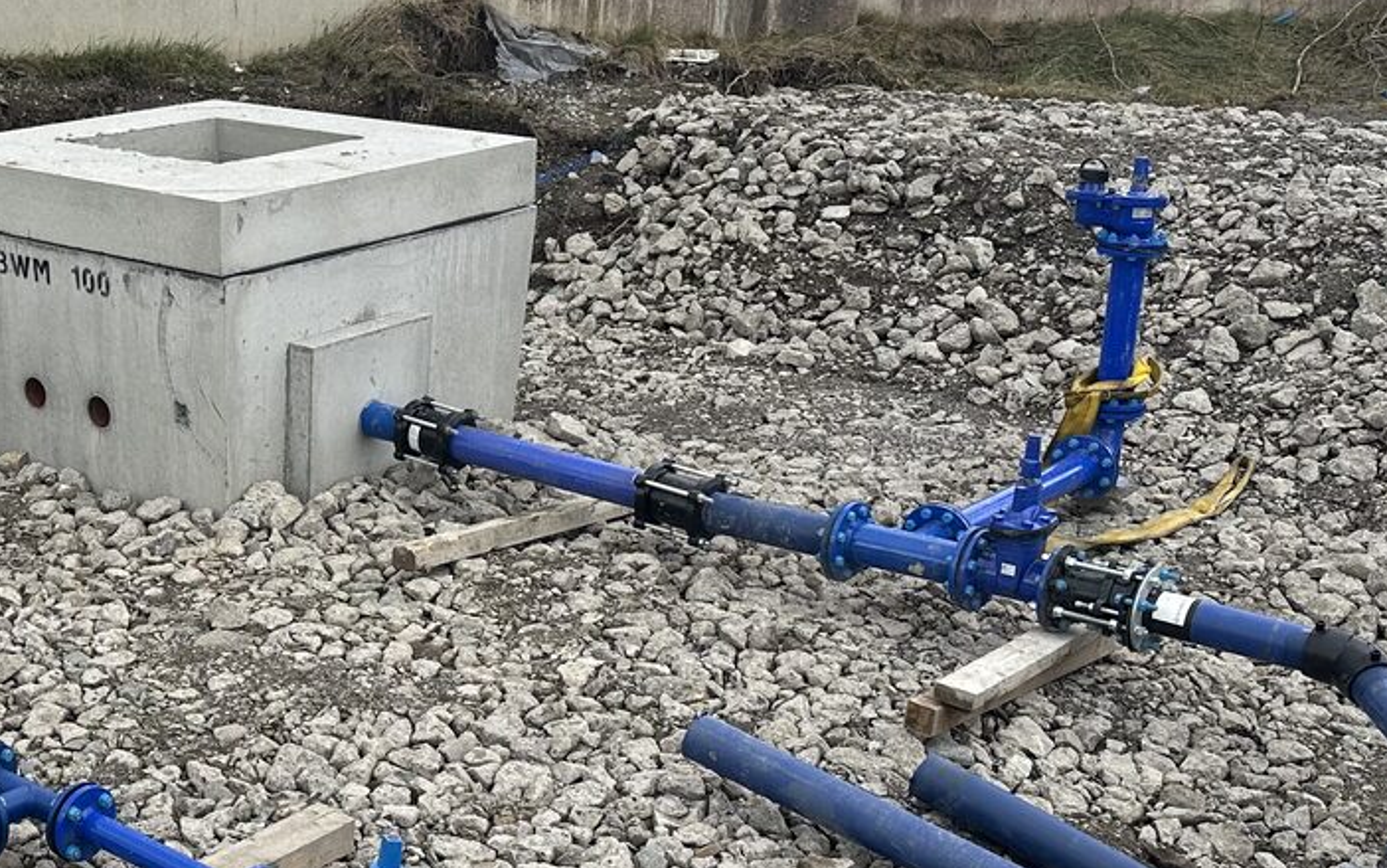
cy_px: 482
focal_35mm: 58
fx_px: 2193
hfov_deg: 33.5
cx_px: 180
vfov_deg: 22.4
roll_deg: -0.5
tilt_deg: -16.7
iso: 80
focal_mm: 6.86
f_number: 1.78
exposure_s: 1/1845
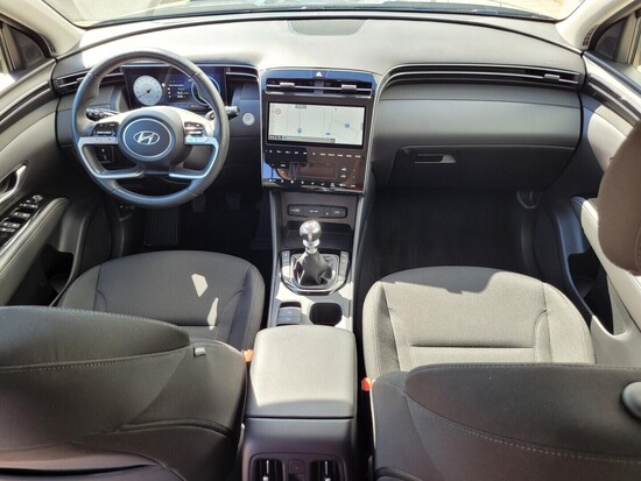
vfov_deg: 53.1
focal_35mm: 26
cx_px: 320
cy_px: 240
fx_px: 482
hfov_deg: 67.3
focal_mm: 5.4
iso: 40
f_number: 1.8
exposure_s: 1/100
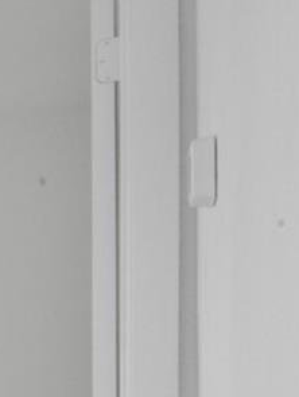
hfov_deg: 7.8
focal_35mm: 100
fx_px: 1149
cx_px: -956
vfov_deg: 19.1
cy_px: 400
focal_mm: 15
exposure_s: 1
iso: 250
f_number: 9
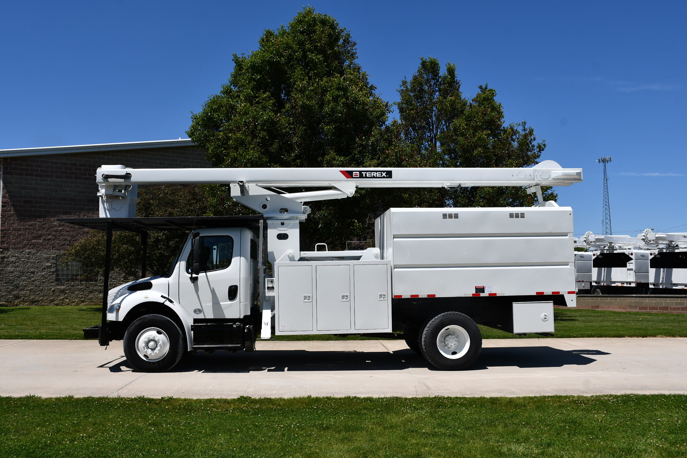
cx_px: 344
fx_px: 572
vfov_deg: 43.6
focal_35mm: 30
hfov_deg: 61.9
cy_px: 229
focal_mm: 20
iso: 100
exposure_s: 1/400
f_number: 10
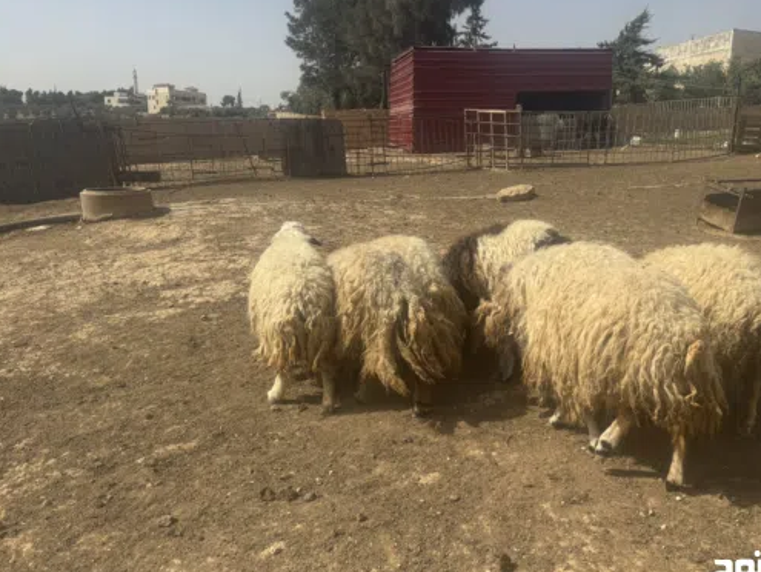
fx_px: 682
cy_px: 323
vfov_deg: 45.4
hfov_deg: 57.6
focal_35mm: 31
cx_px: 477
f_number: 1.78
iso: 80
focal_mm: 6.76
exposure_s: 1/6410
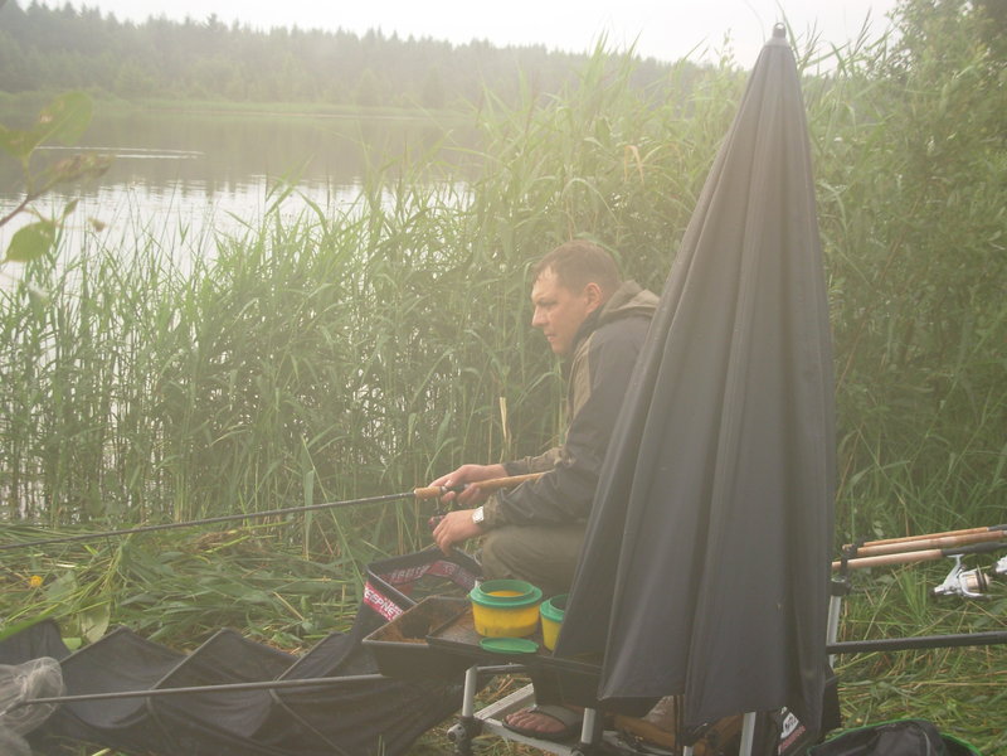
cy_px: 378
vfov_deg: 25.2
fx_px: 1687
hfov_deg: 33.2
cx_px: 504
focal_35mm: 58
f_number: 3.3
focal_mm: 9.5
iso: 50
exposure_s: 1/108
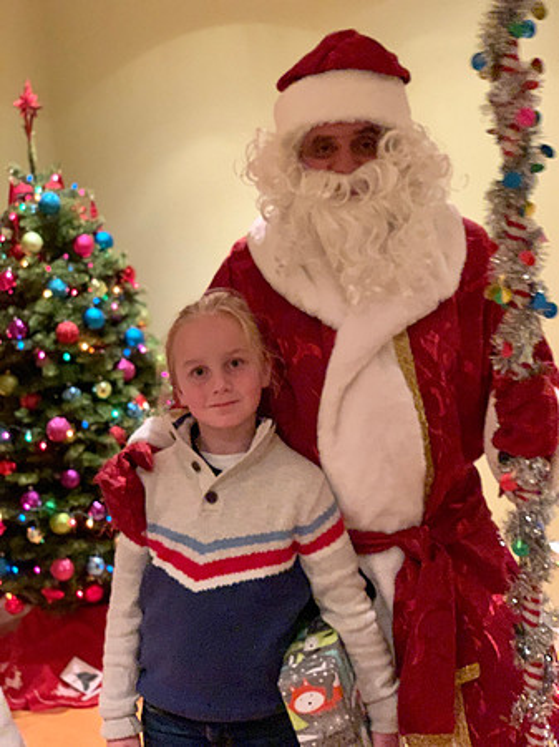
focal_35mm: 52
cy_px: 374
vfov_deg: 36.8
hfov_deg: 28.0
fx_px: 1121
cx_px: 280
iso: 640
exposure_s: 1/30
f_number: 2.4
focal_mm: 6
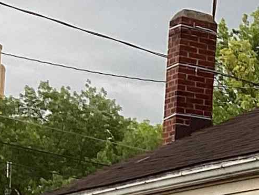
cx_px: 751
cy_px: 361
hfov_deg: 8.7
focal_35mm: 193
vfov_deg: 7.5
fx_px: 1444
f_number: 2.4
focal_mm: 3.3
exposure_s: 1/60
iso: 64
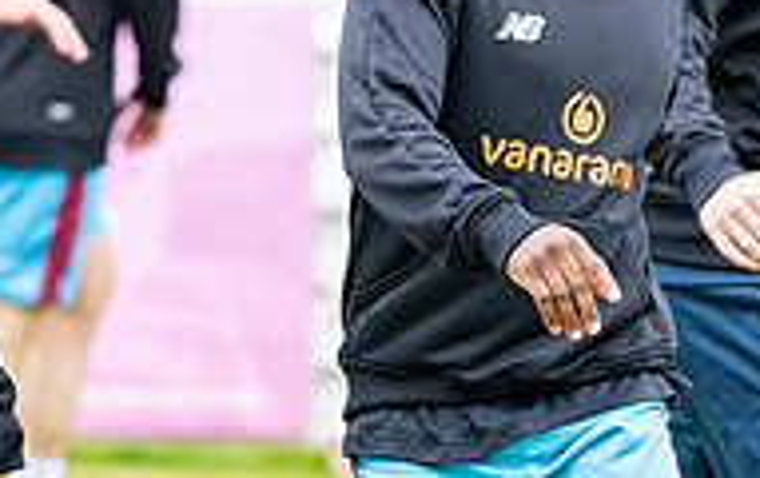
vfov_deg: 1.7
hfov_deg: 2.6
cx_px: 549
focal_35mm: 795
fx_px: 16491
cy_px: 541
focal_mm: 135
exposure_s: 1/2000
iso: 800
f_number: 2.5
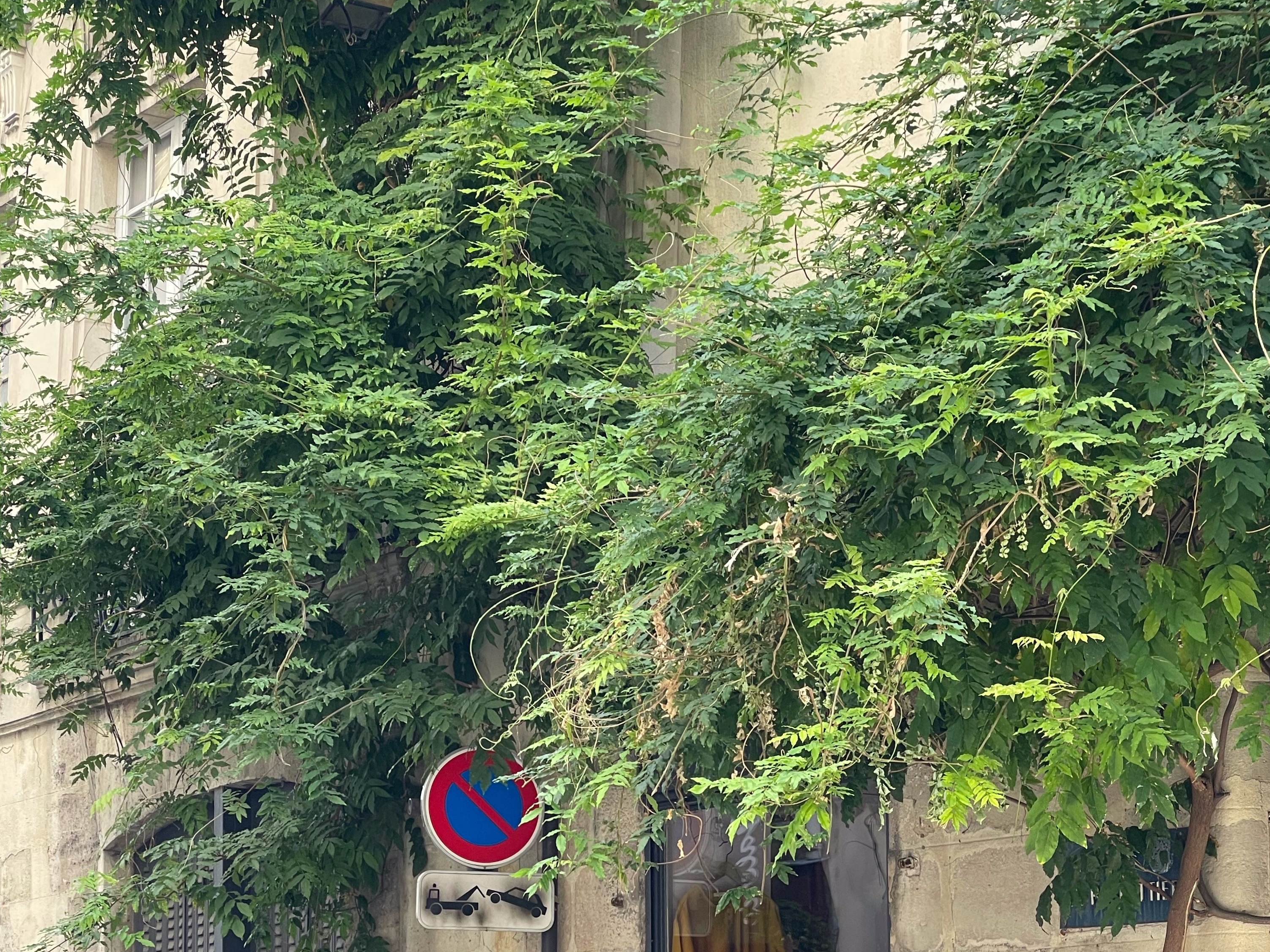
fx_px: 3155
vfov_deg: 17.0
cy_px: 807
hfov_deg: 22.8
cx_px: 639
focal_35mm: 86
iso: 50
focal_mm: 7.5
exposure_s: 1/99
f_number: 2.2
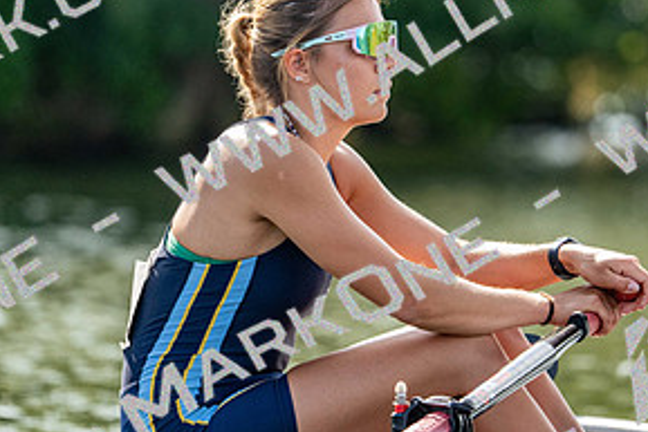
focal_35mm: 804
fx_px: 14479
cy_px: 212
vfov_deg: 1.7
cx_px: 433
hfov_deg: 2.6
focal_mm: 400
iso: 1250
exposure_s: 1/2500
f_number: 4.5
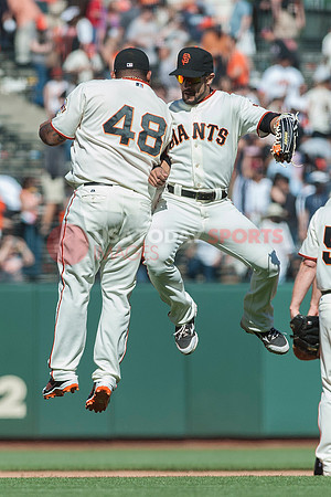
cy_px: 248
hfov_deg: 4.6
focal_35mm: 300
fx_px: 4137
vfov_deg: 6.9
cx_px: 166
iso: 640
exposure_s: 1/6400
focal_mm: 300
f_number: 4
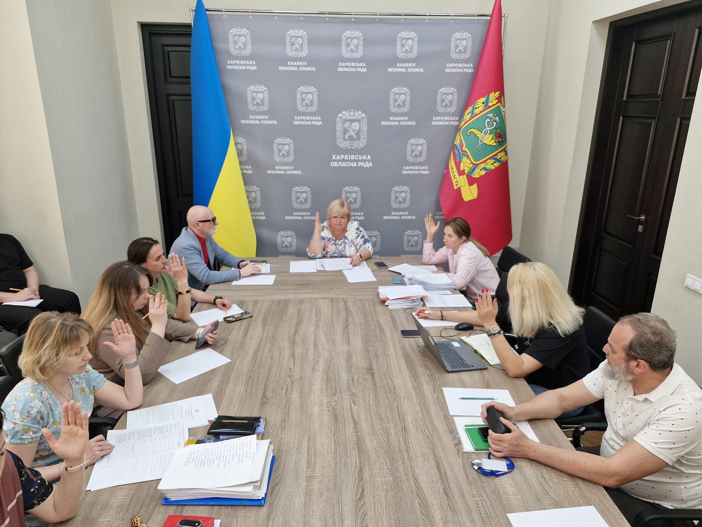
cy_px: 264
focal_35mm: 23
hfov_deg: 73.9
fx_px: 466
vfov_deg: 58.9
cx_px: 351
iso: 160
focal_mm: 5.54
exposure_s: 1/180
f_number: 1.8
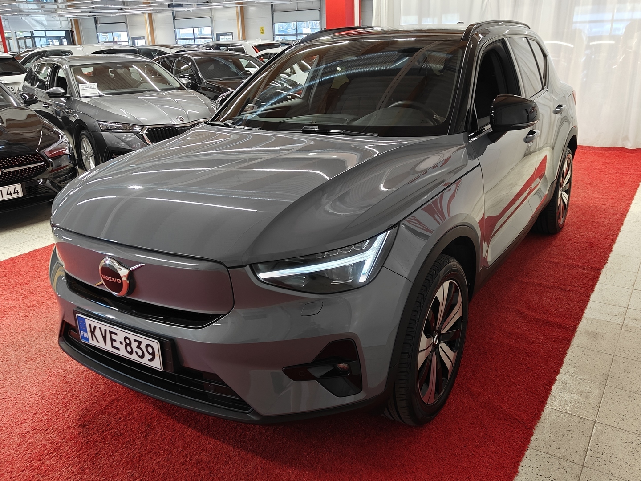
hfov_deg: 60.0
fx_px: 556
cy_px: 240
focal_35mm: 30
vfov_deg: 46.8
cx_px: 320
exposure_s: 1/52
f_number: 1.8
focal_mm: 5.59
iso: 64
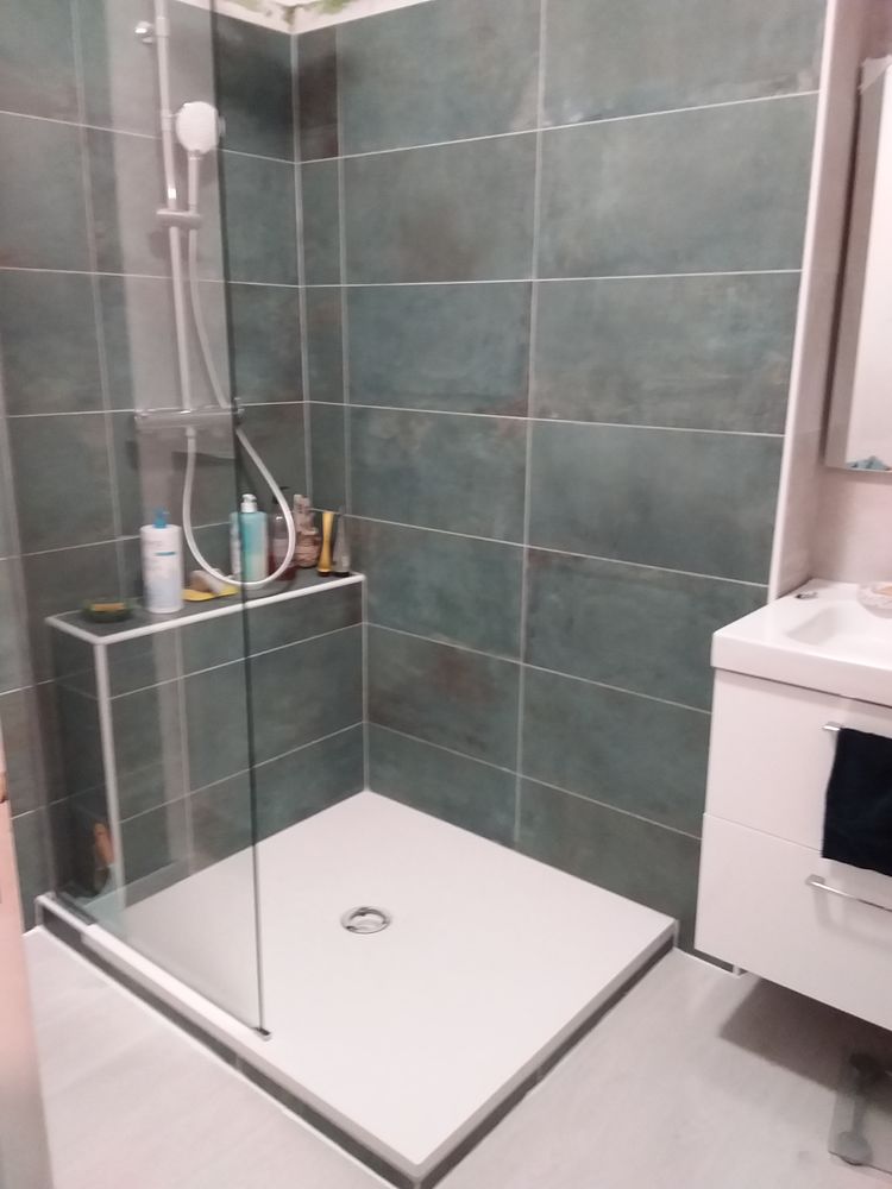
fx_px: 962
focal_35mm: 28
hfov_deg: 49.7
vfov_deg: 63.4
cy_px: 594
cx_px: 446
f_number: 1.9
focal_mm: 2.91
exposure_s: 1/17
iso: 200
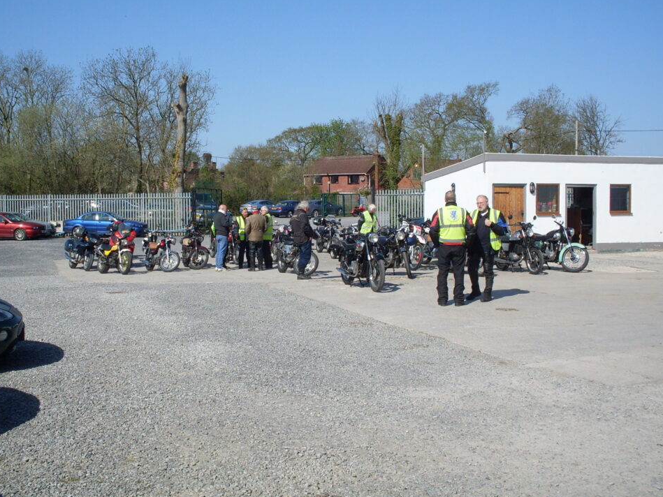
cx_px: 316
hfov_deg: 45.8
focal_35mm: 41
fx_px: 785
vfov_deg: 35.1
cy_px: 249
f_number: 8.4
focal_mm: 6.3
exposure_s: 1/350
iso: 80
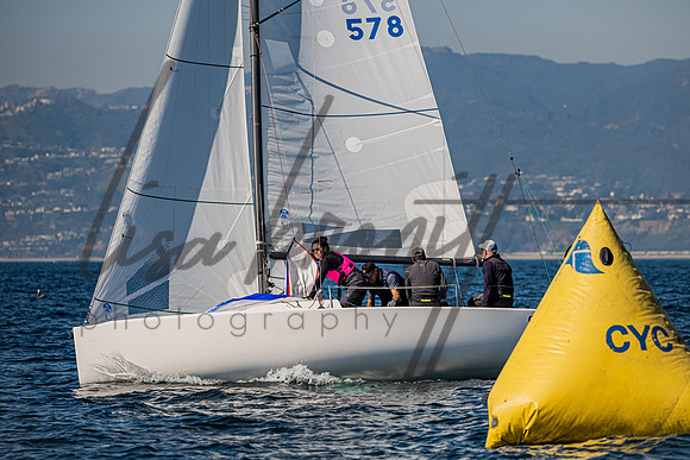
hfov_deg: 8.0
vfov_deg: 5.3
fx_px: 4933
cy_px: 204
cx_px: 394
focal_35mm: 257
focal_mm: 210
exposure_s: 1/5000
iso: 400
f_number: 5
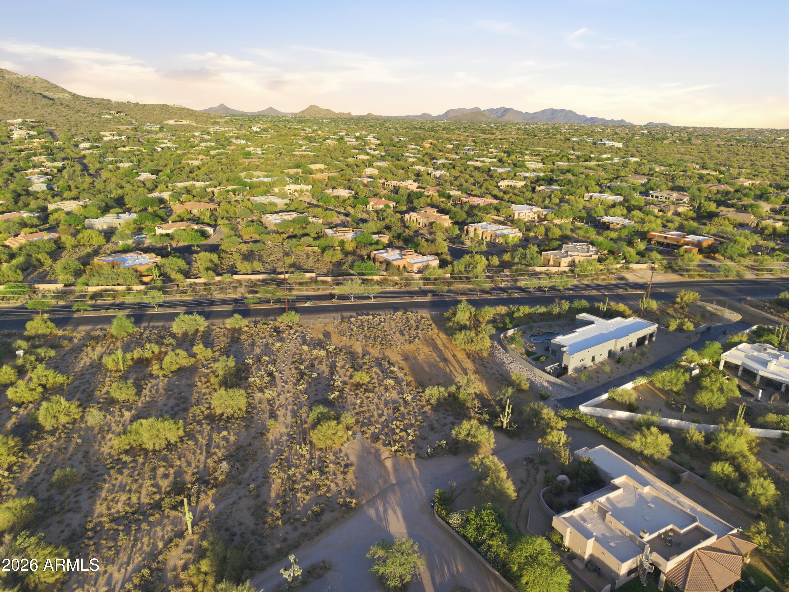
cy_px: 296
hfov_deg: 71.6
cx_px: 394
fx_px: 547
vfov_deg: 56.8
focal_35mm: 24
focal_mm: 8.7
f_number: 1.8
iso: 170
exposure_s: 1/1500
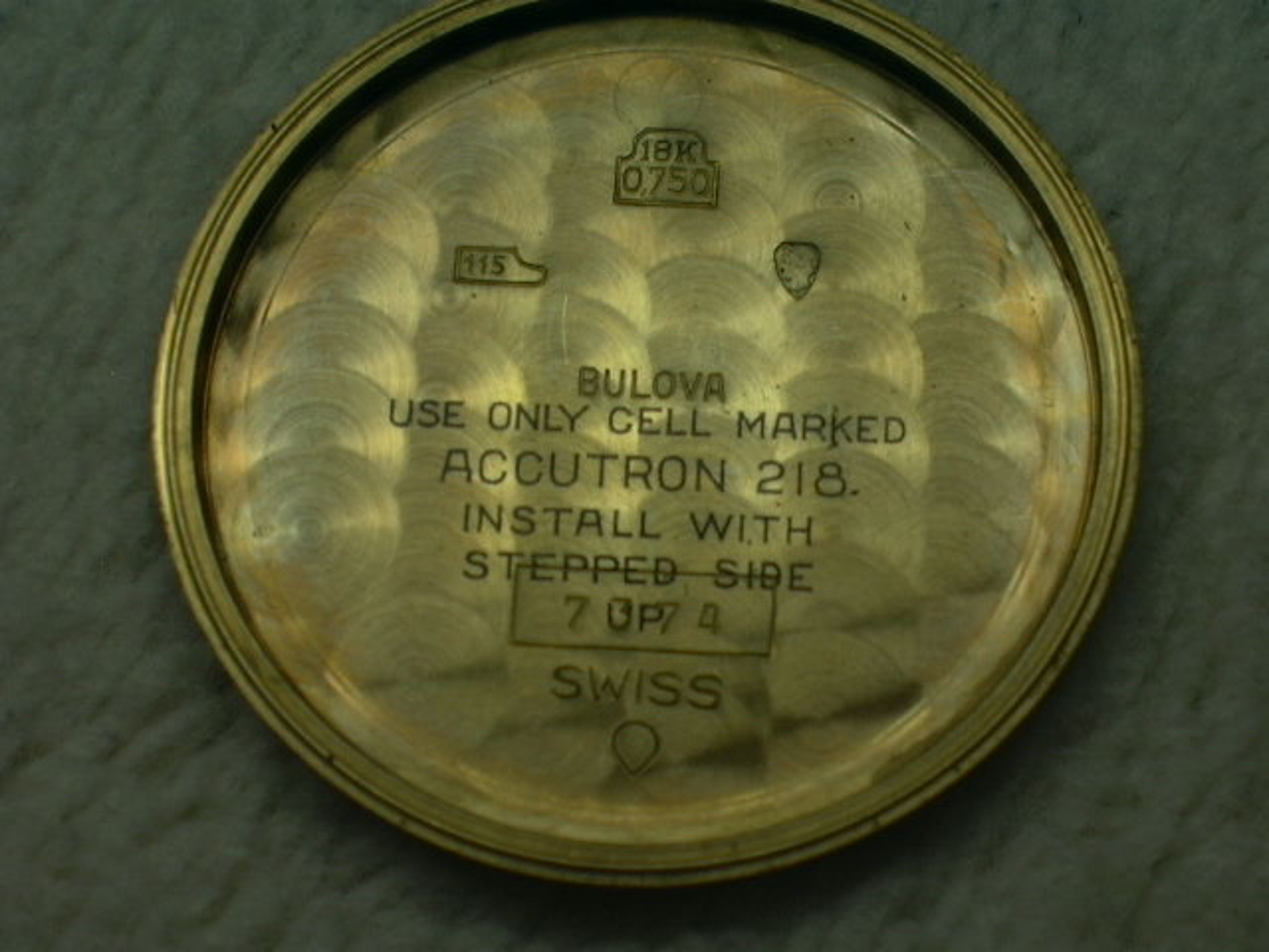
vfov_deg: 14.1
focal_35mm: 105
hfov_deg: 18.7
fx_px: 3849
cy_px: 476
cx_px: 634
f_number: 12.75
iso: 100
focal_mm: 16.2
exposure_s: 1/178
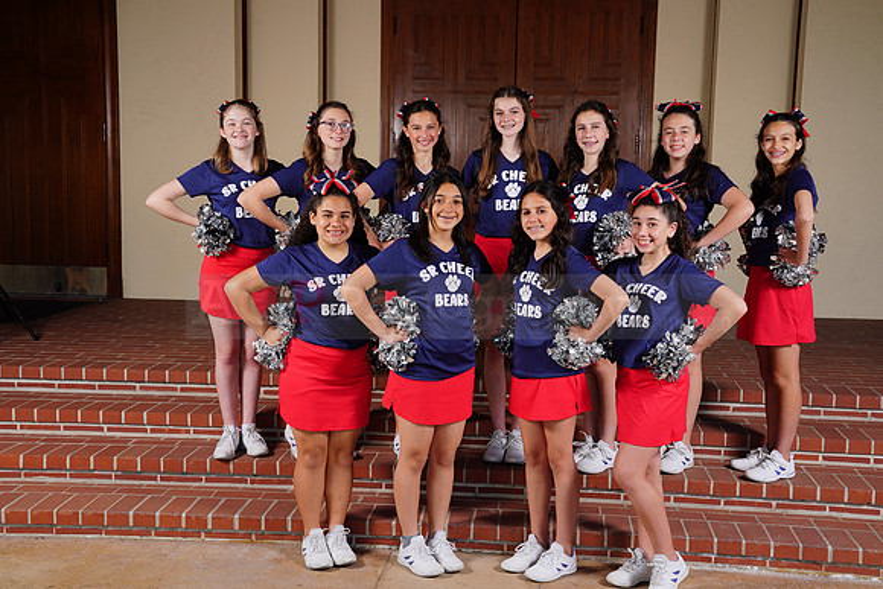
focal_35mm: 44
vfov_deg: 30.5
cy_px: 294
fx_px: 1079
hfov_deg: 44.5
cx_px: 442
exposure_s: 1/200
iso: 200
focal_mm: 44
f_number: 6.3
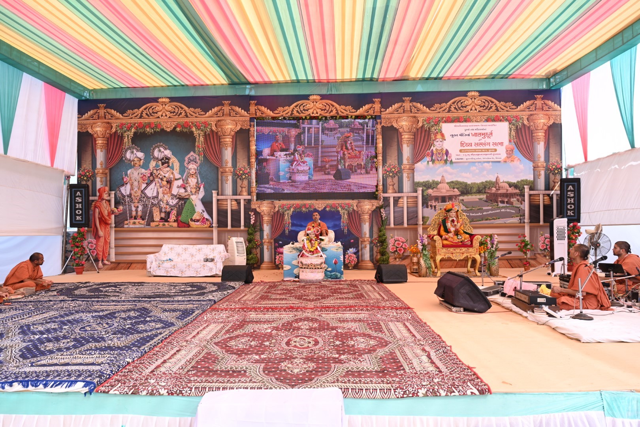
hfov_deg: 73.7
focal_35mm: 24
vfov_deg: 53.1
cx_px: 320
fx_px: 427
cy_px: 214
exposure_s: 1/125
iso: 125
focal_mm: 24
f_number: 6.3
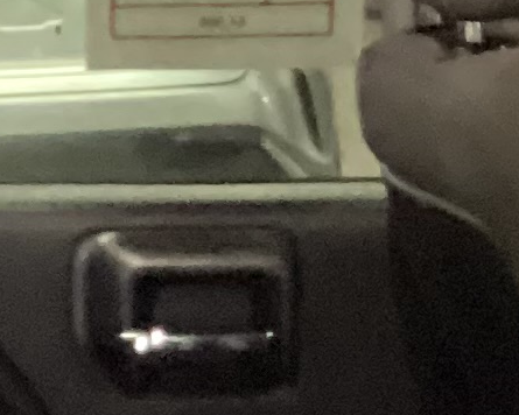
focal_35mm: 222
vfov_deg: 6.7
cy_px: 833
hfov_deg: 8.7
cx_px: 175
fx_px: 3410
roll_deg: +2.3
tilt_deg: -17.6
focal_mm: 3.3
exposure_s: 1/20
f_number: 2.4
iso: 640
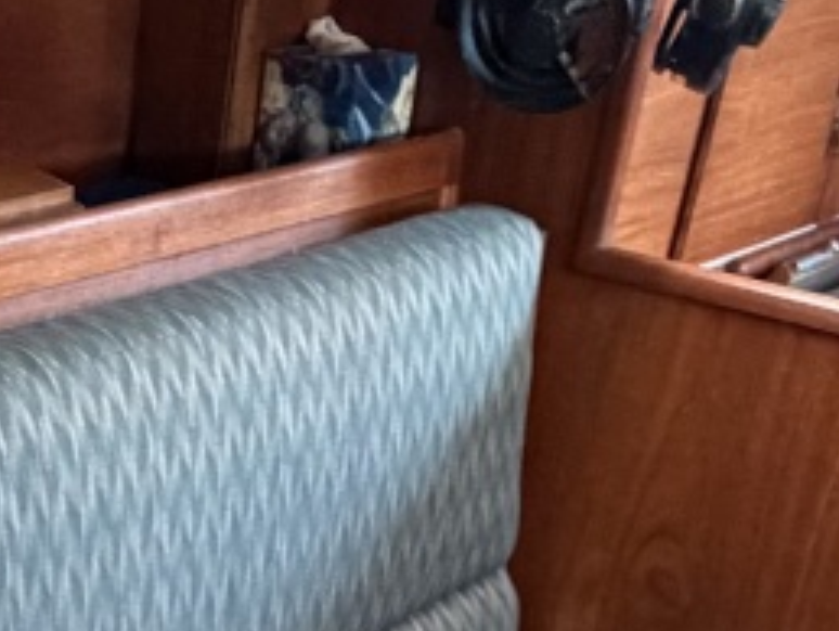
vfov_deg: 15.9
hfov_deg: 24.0
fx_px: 1892
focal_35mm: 78
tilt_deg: -39.0
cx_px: 10
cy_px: 1158
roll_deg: -2.0
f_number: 2.2
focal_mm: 2.22
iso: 640
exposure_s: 1/60
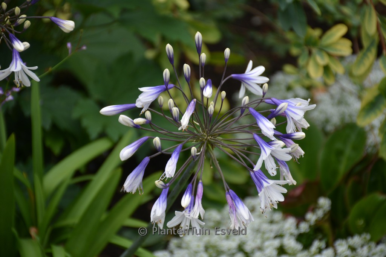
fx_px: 1689
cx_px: 193
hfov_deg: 13.0
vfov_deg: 8.7
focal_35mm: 158
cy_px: 128
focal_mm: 105
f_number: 5.6
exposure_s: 1/500
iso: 400
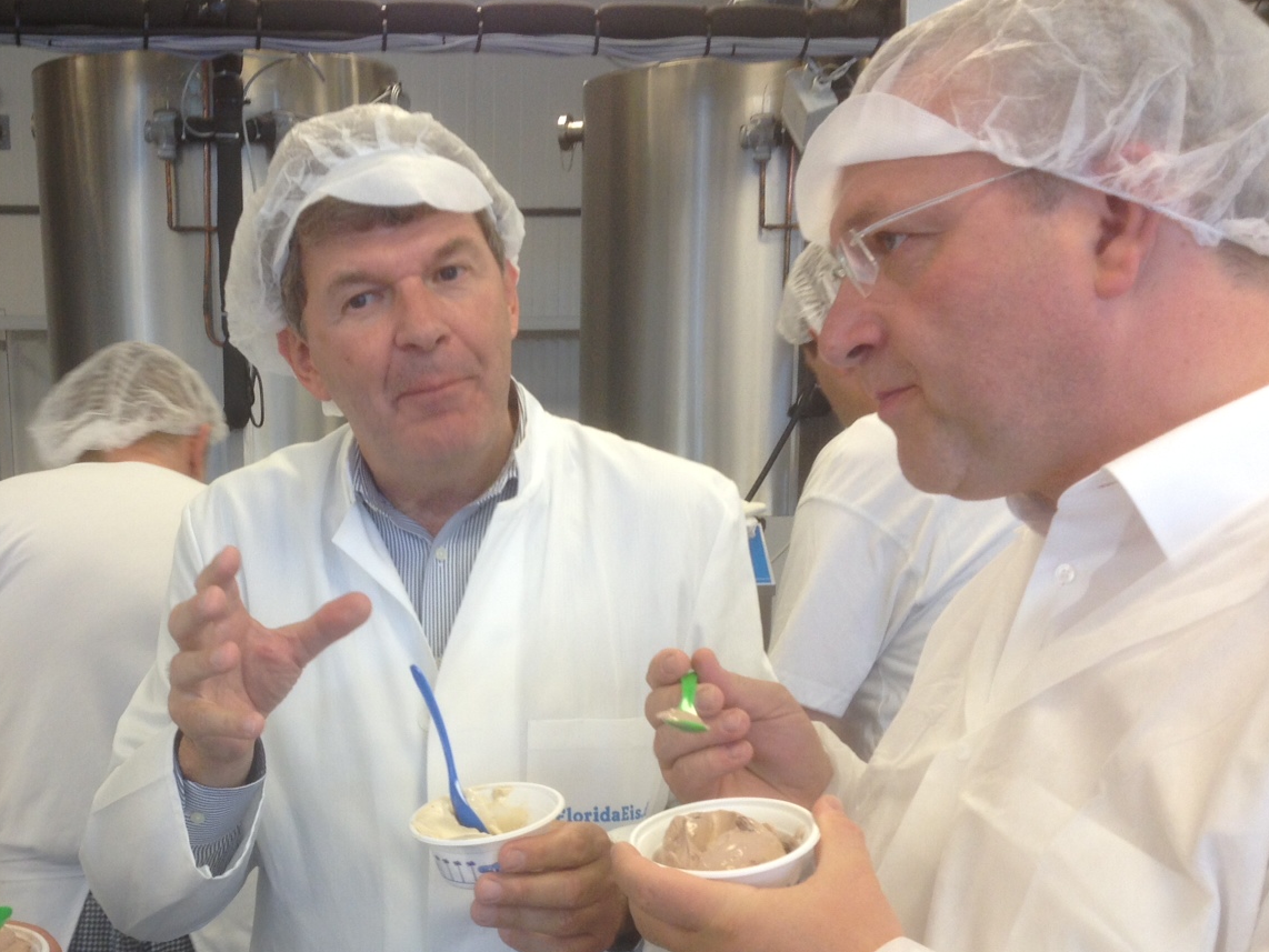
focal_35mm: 50
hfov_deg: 37.7
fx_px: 1833
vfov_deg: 28.9
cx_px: 403
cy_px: 662
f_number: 2.4
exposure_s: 1/40
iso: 64
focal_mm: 4.28
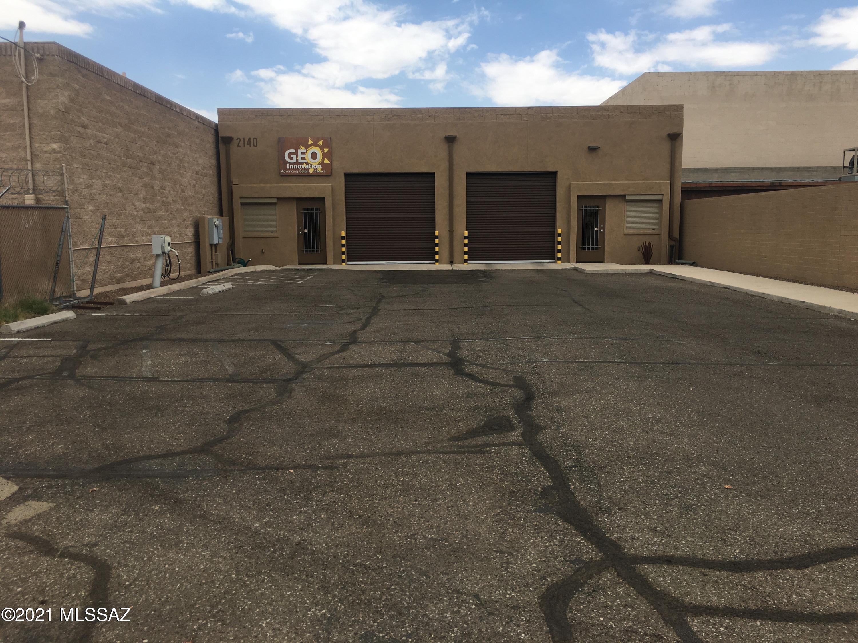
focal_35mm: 29
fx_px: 719
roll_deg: +0.5
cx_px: 429
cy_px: 322
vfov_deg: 48.2
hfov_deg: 61.7
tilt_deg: -6.5
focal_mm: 4.15
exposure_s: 1/1425
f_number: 2.2
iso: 25
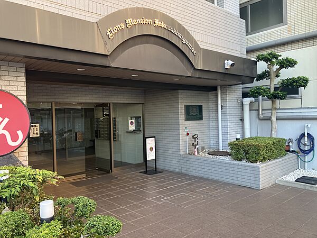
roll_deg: +1.3
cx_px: 158
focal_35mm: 28
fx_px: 256
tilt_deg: +0.4
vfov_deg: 49.7
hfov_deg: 63.4
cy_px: 119
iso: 64
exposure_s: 1/121
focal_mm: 3.99
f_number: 1.8
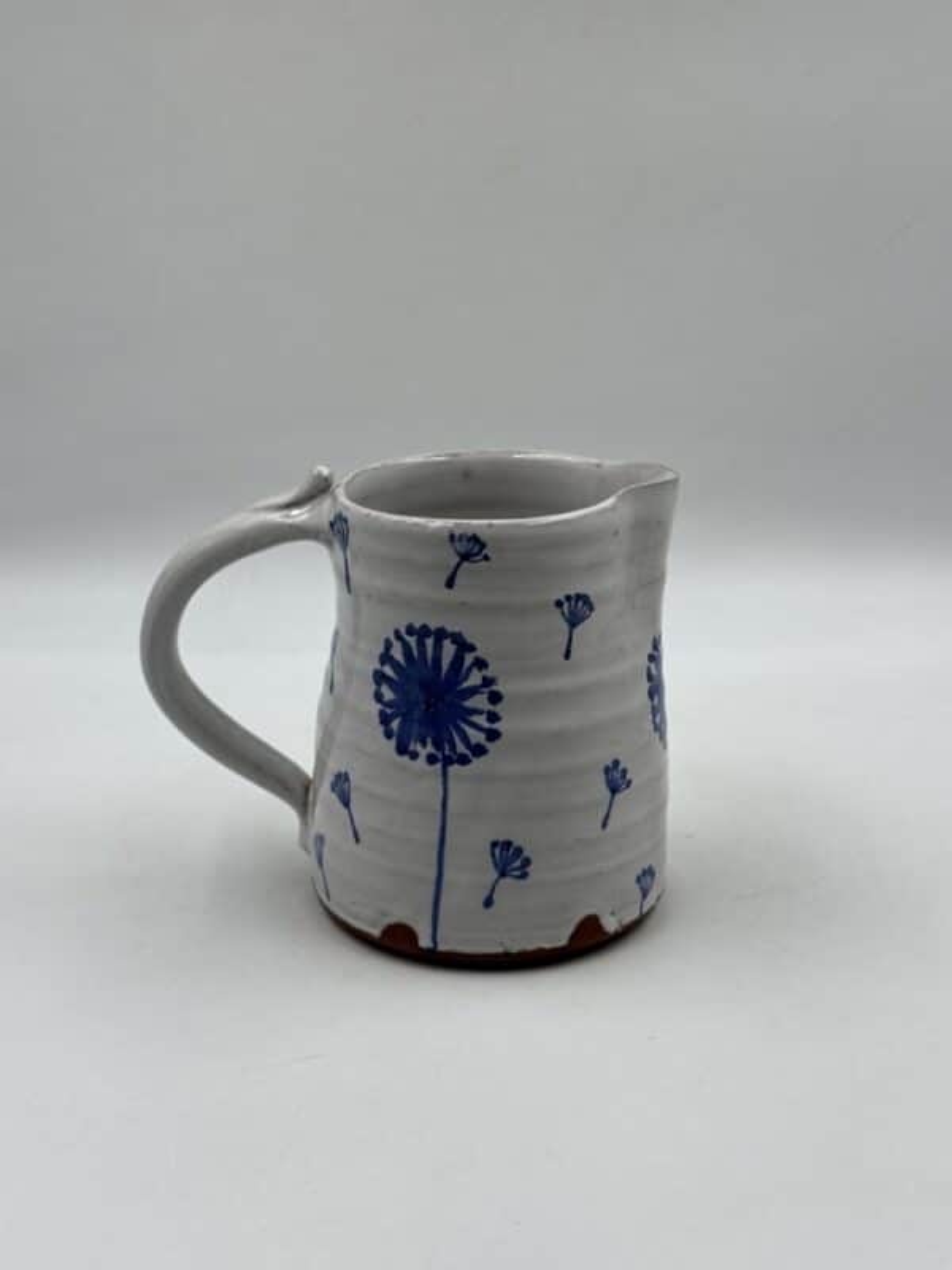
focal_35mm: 48
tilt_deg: -19.7
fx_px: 1760
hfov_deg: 30.3
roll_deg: -0.7
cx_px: 476
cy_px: 635
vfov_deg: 39.7
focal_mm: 6.86
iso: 64
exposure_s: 1/719
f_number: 1.78
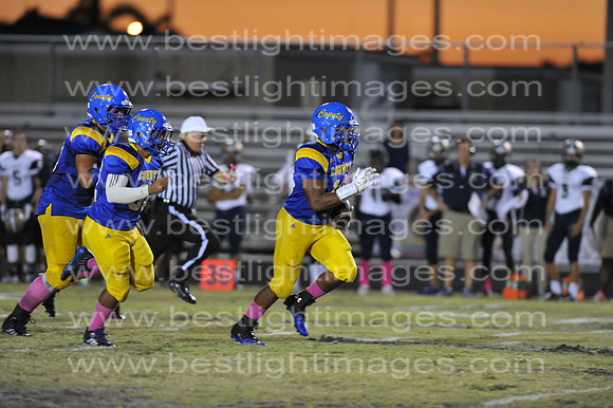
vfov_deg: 4.6
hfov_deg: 6.9
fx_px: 5105
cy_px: 204
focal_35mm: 300
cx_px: 306
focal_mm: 300
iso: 5000
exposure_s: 1/500
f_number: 4
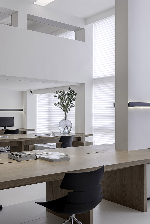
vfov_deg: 45.4
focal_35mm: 43
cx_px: 75
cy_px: 112
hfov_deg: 31.2
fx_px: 269
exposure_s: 1/20
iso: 100
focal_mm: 43
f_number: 11
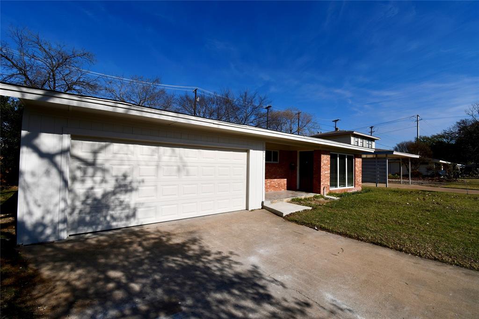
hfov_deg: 100.4
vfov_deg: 77.3
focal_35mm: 15
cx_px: 240
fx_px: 200
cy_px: 160
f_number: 14
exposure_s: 1/800
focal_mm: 10
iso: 200
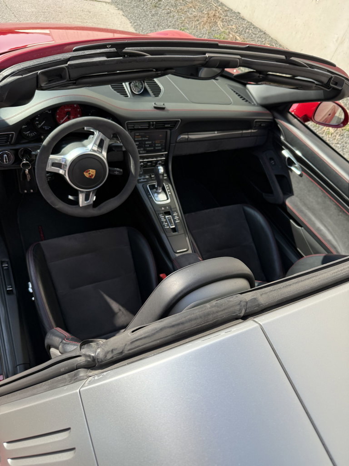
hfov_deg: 56.8
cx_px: 174
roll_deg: -18.1
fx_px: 323
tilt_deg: -44.0
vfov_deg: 71.6
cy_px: 233
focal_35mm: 24
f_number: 1.78
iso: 80
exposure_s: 1/1553
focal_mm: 6.76
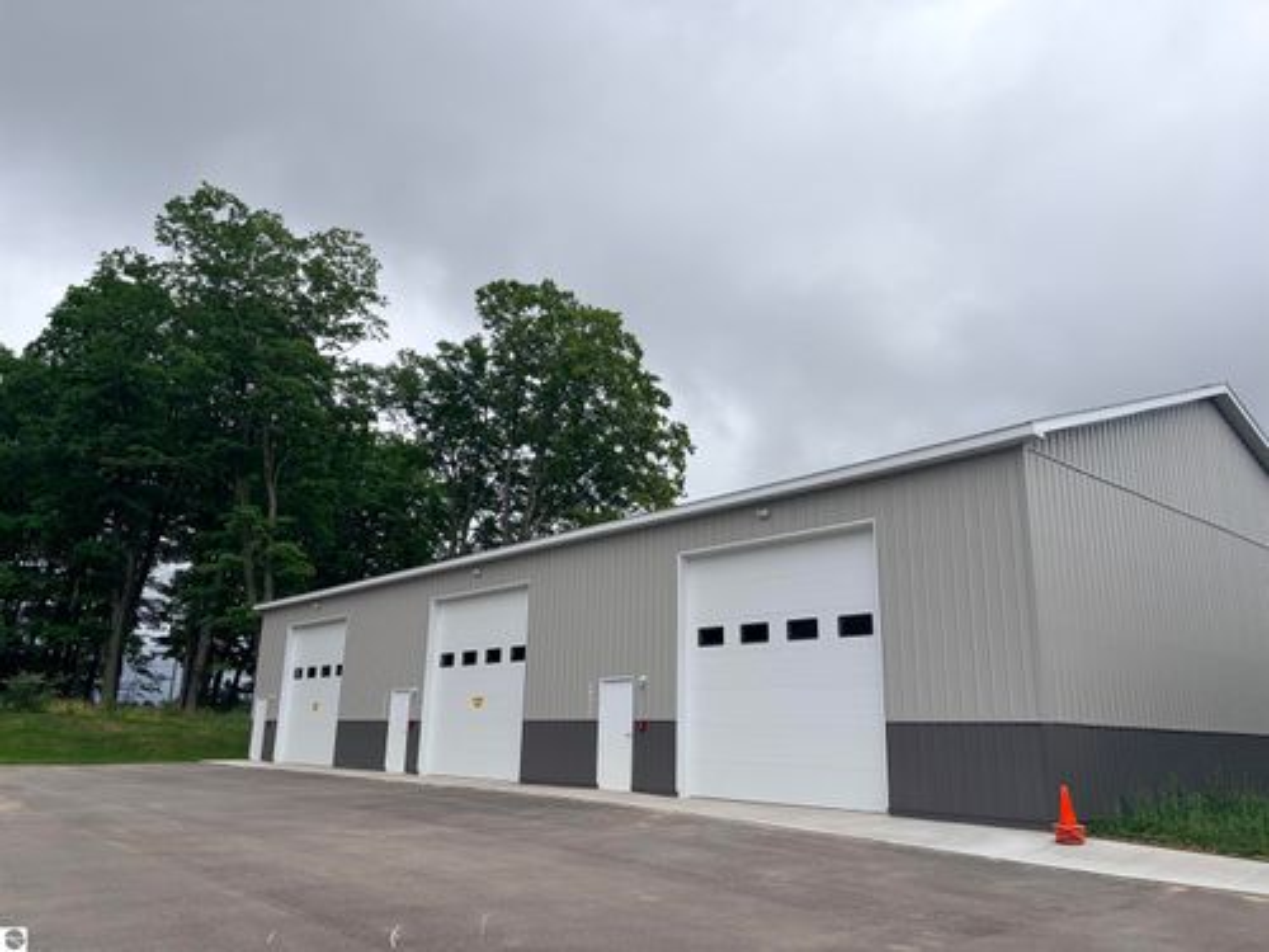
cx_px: 634
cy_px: 476
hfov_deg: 67.3
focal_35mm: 26
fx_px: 953
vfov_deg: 53.1
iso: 64
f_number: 1.6
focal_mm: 5.96
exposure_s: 1/6993
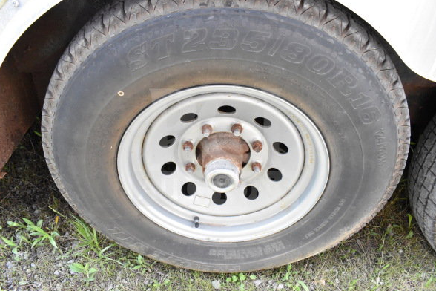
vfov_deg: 46.4
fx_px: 339
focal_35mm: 28
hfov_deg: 65.5
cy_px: 147
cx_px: 215
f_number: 10
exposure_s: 1/400
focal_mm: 18
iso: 6400
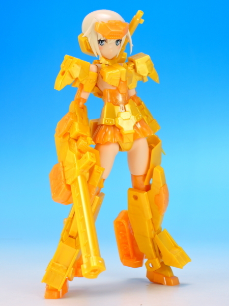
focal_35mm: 85
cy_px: 153
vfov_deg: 23.0
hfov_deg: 17.4
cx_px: 114
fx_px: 750
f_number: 5.6
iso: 80
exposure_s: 1/1.6
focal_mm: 18.2
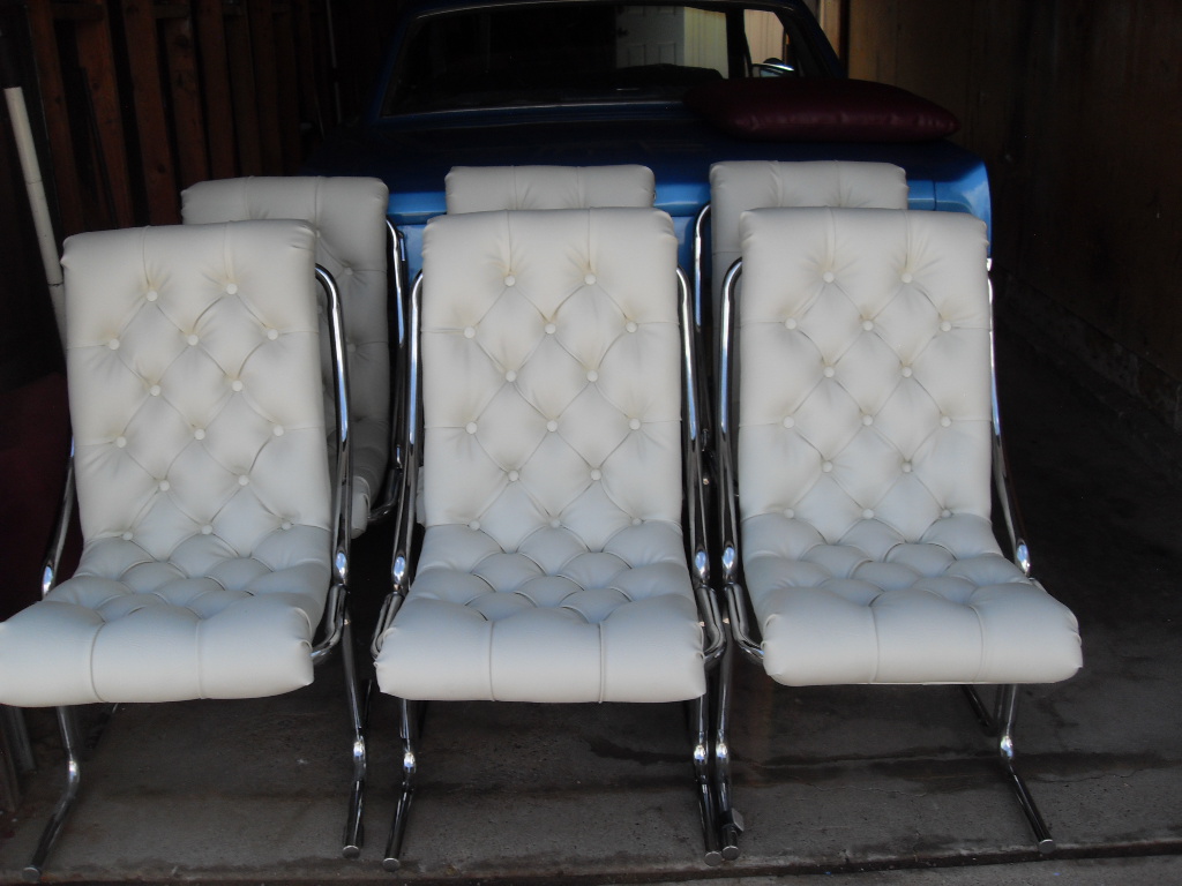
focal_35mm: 34
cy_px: 443
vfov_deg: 41.8
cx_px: 591
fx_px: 1161
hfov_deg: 54.0
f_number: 7
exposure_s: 1/90
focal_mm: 6.3
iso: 80
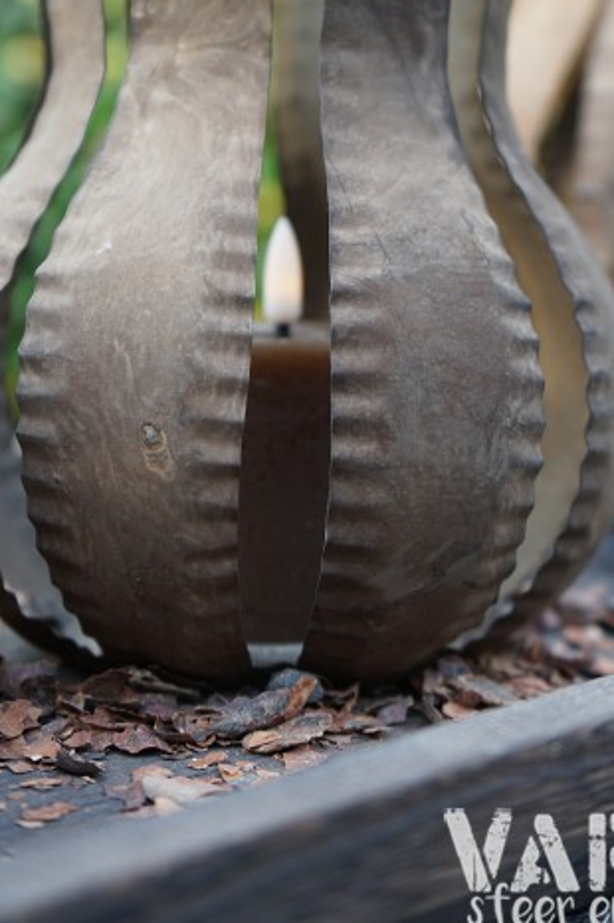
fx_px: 1486
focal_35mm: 58
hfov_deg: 23.3
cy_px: 349
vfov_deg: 34.3
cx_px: 360
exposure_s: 1/60
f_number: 4.5
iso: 160
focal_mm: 45
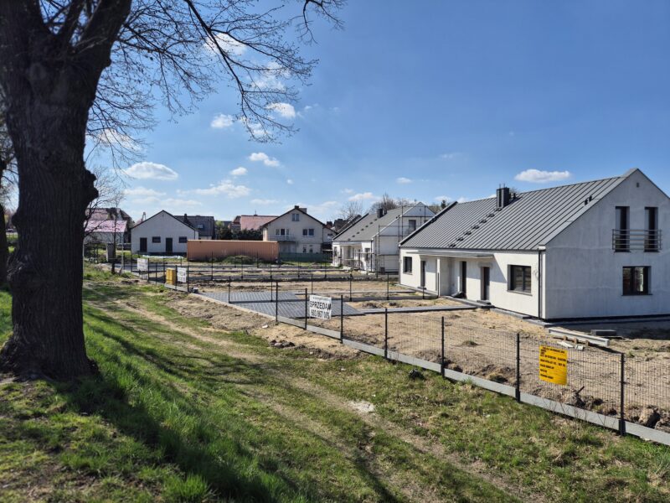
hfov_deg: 73.9
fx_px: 445
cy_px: 252
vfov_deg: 58.9
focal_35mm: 23
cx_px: 335
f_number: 1.8
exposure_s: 1/2608
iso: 25
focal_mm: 5.4
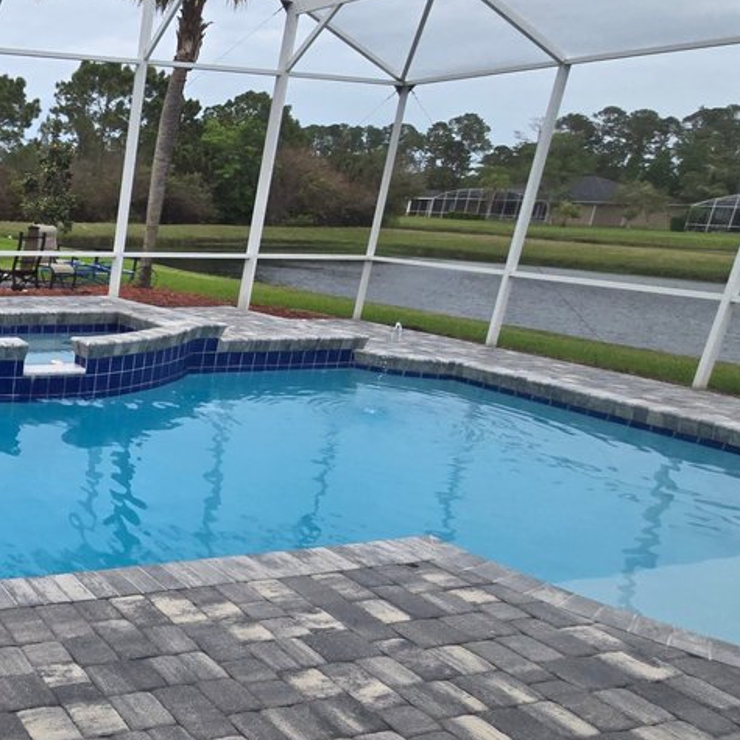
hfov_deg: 40.2
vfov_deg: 55.5
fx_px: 701
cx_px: -139
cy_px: 408
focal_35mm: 29
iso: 50
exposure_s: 1/1372
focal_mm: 2.2
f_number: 2.2
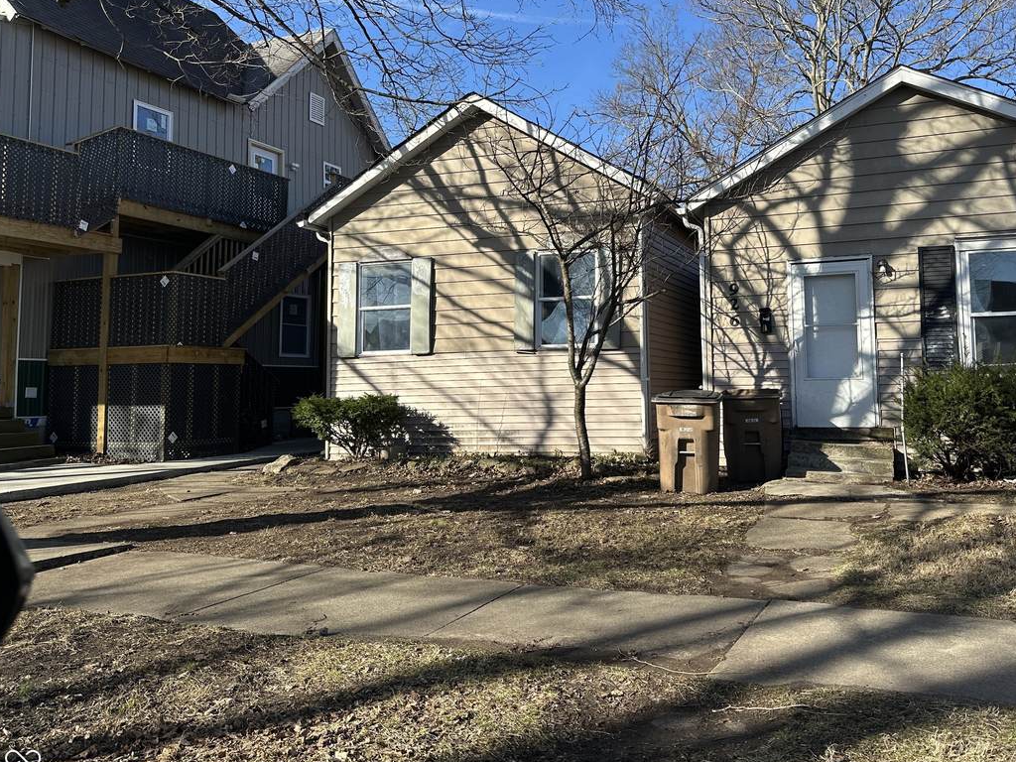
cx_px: 621
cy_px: 311
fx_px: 881
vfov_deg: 46.6
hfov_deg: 59.4
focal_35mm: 30
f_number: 1.78
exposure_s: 1/2591
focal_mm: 6.86
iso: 80
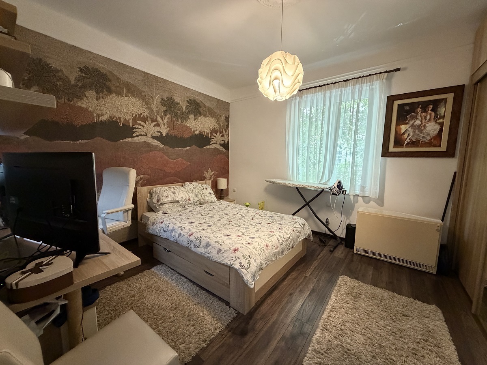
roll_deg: -0.5
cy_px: 182
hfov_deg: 102.1
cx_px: 244
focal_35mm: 14
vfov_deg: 85.7
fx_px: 197
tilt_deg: -6.3
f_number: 2.2
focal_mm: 2.22
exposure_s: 1/50
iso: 800
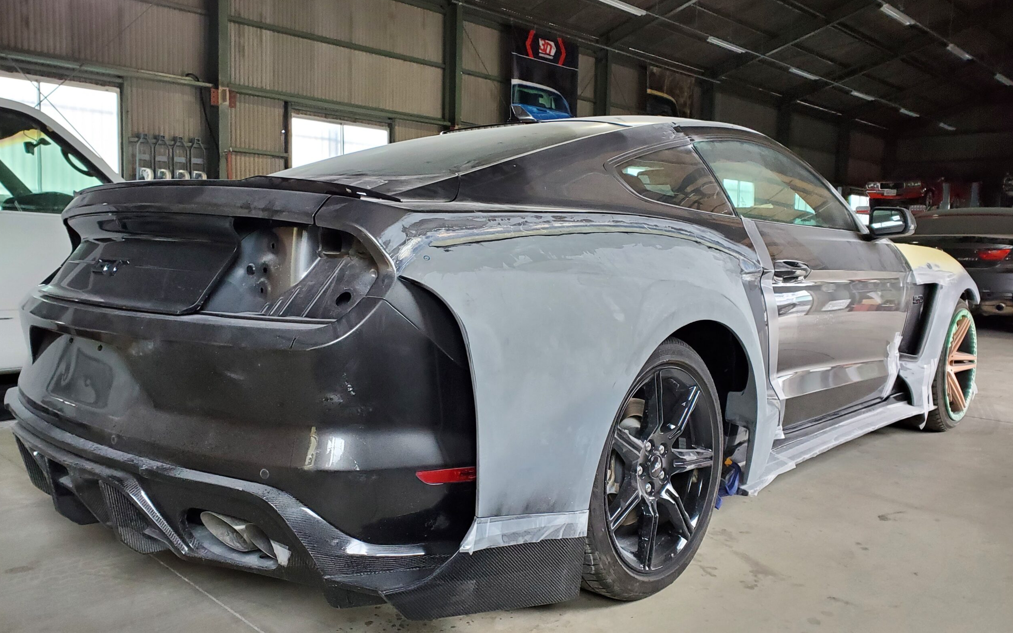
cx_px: 504
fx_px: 773
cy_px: 292
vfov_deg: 44.5
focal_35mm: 28
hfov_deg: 66.5
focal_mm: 4.3
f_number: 2.4
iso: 400
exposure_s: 1/50
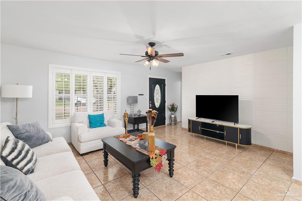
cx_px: 151
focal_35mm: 16
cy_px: 100
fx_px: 134
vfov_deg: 73.8
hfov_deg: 96.7
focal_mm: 16
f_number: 7.1
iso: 320
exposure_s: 1/8
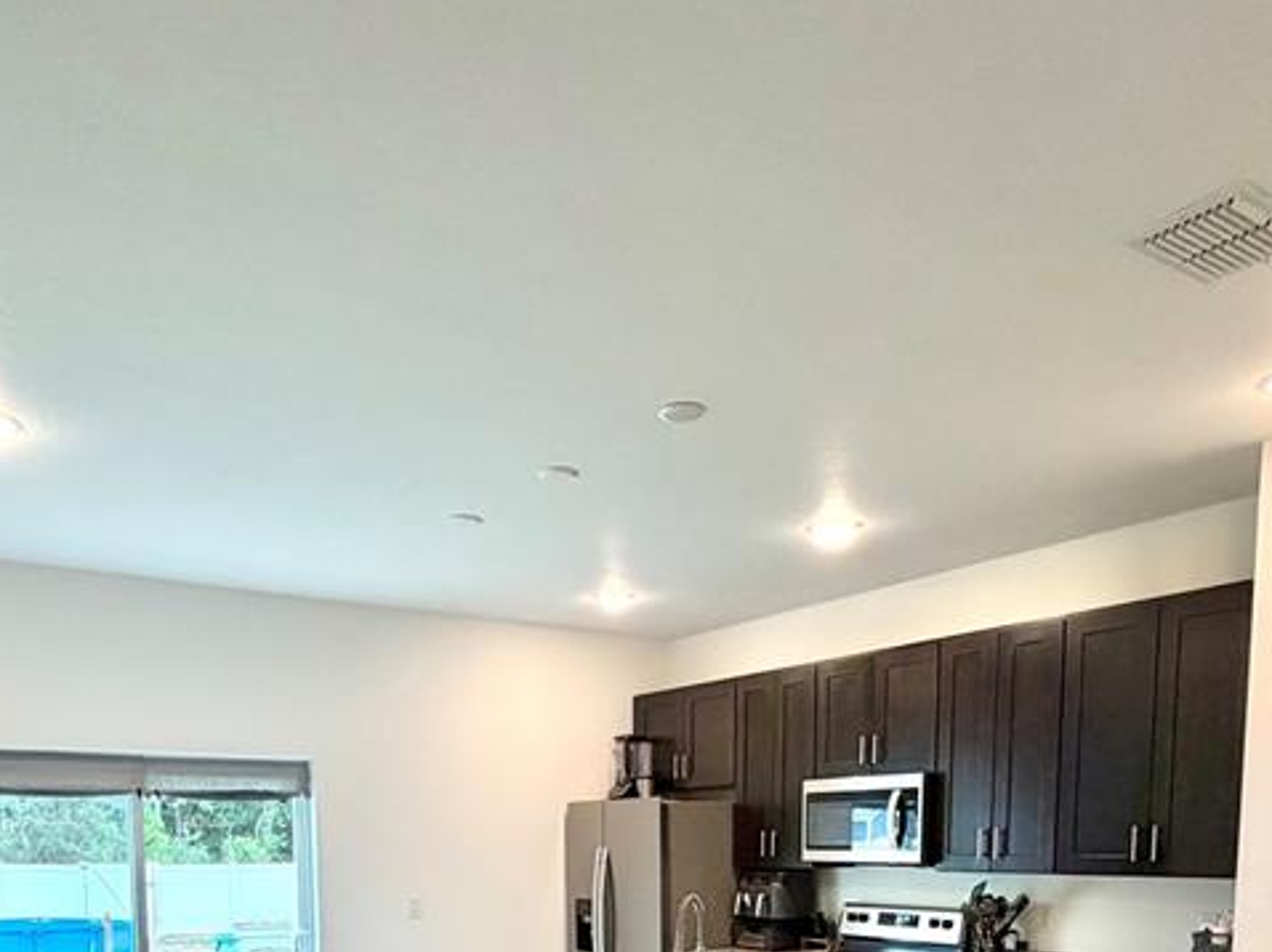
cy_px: 952
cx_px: 569
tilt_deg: -5.1
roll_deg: +0.0
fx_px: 1102
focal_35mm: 30
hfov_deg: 59.9
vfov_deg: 40.8
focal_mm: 2.22
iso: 200
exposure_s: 1/60
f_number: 2.2
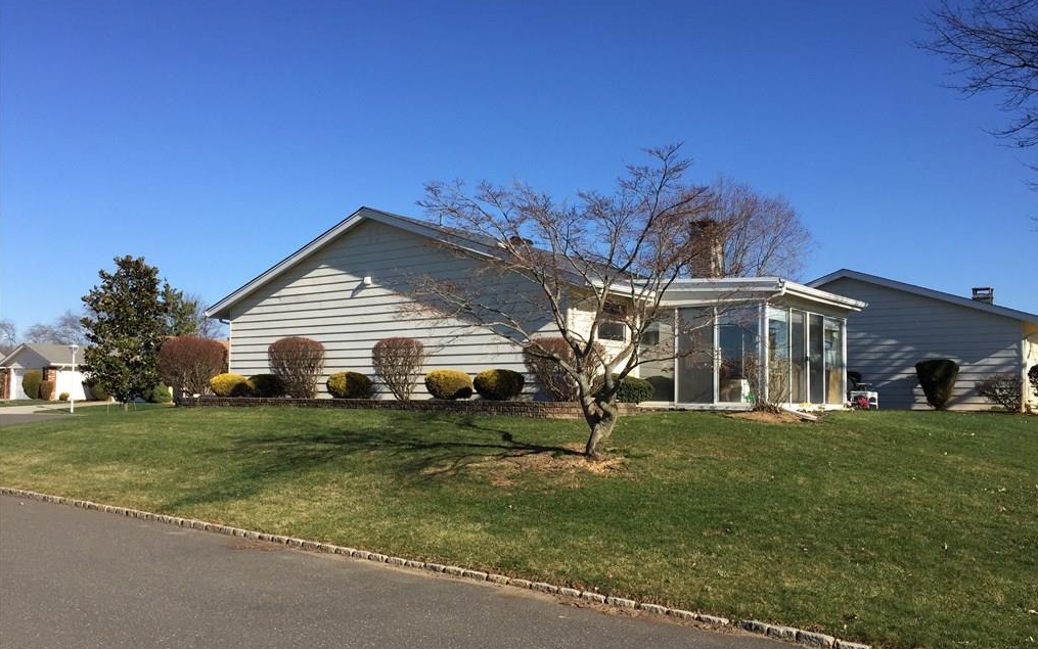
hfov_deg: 61.2
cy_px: 366
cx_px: 522
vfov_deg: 40.6
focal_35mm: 31
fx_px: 877
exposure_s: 1/1721
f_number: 2.2
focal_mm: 4.15
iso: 32
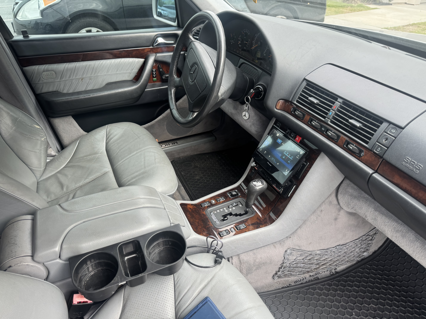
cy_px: 160
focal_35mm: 24
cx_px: 213
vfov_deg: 56.8
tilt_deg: -33.4
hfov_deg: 71.6
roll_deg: -3.3
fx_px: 295
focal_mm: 6.76
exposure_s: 1/121
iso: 64
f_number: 1.78
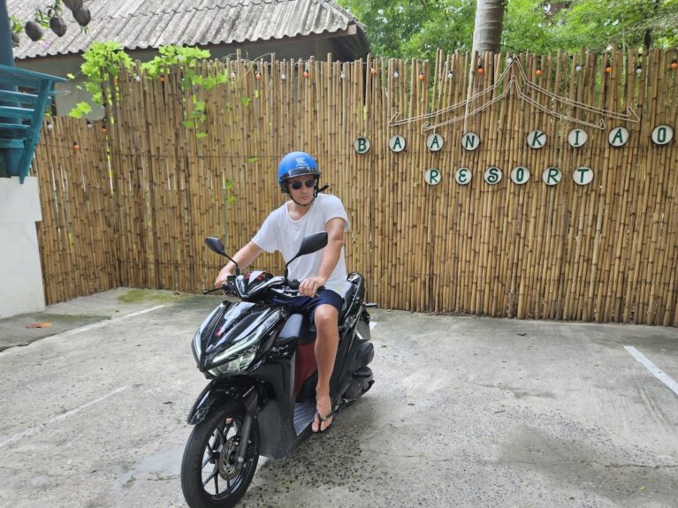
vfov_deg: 56.8
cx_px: 325
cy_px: 260
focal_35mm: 24
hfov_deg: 71.6
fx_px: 470
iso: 80
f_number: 1.8
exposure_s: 1/180
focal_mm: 5.4
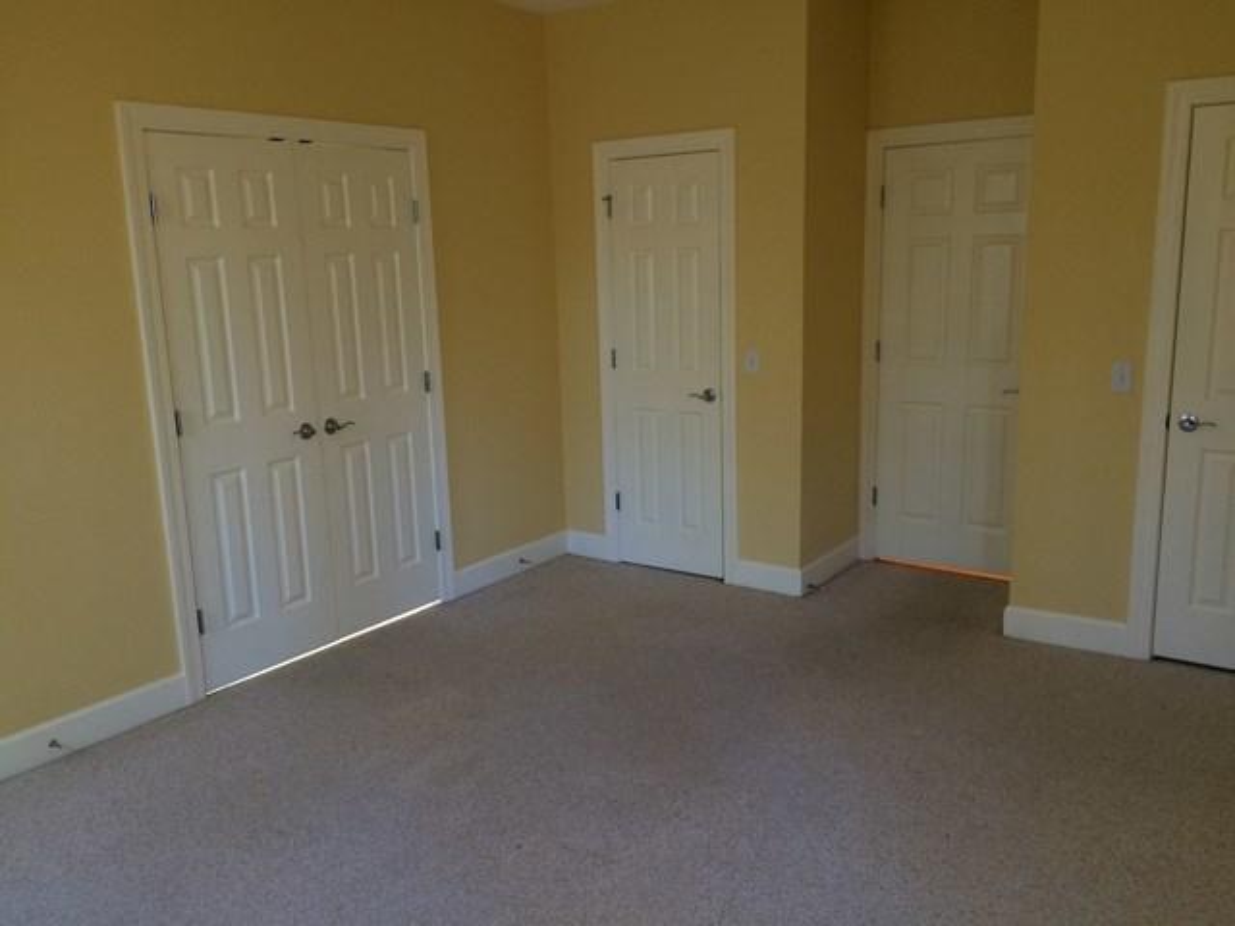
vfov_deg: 48.2
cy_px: 463
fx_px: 1035
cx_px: 618
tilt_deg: -12.2
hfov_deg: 61.7
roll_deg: -0.6
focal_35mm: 29
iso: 160
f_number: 2.2
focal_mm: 4.15
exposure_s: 1/30
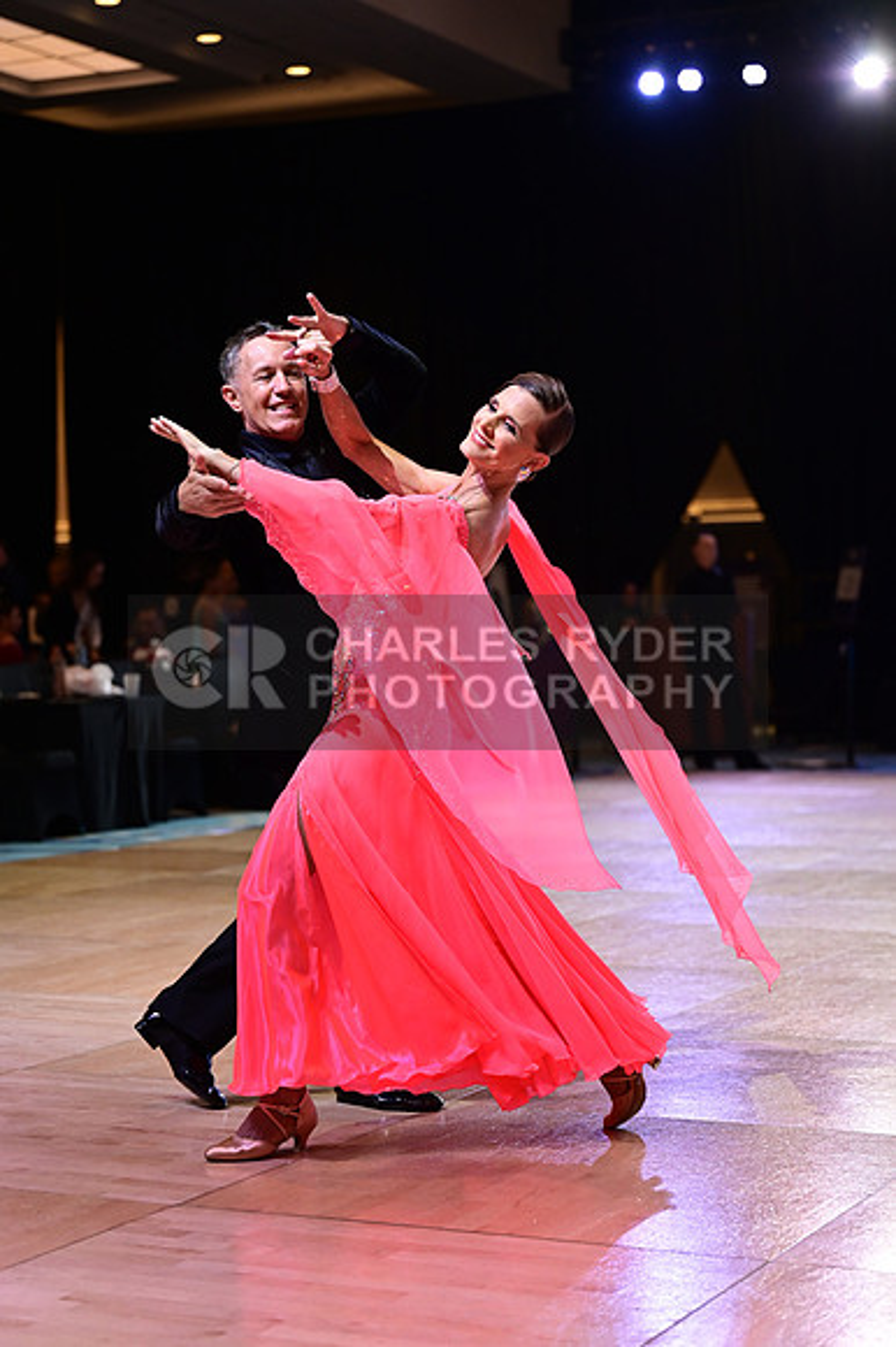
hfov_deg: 19.4
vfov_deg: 28.9
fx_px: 2616
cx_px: 448
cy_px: 674
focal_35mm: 70
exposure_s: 1/800
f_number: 2.8
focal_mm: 70
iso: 2000
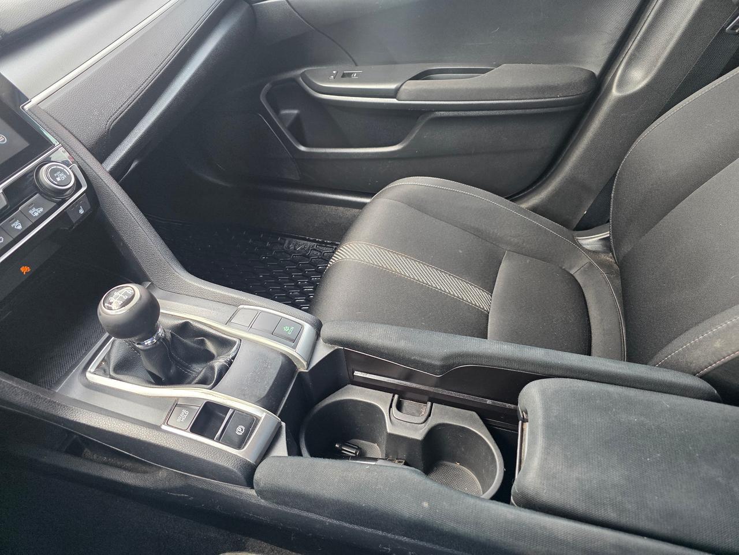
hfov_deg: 73.9
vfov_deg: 58.9
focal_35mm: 23
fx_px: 491
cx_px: 370
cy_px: 278
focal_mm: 6.3
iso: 200
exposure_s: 1/180
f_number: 1.7
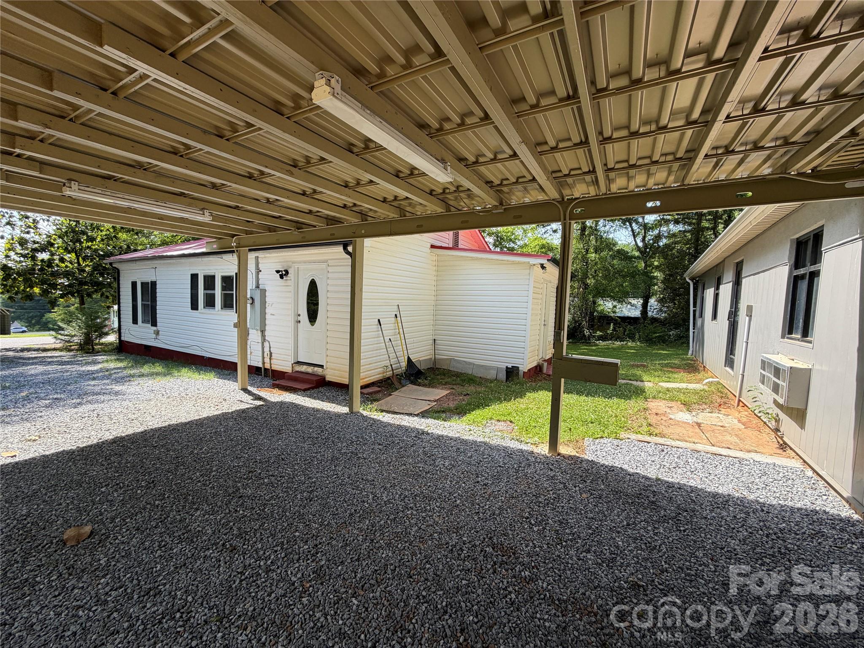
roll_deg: -1.9
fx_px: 349
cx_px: 432
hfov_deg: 102.1
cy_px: 324
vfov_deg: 85.7
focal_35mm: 14
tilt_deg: -4.8
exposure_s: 1/333
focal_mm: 2.22
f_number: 2.2
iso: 50
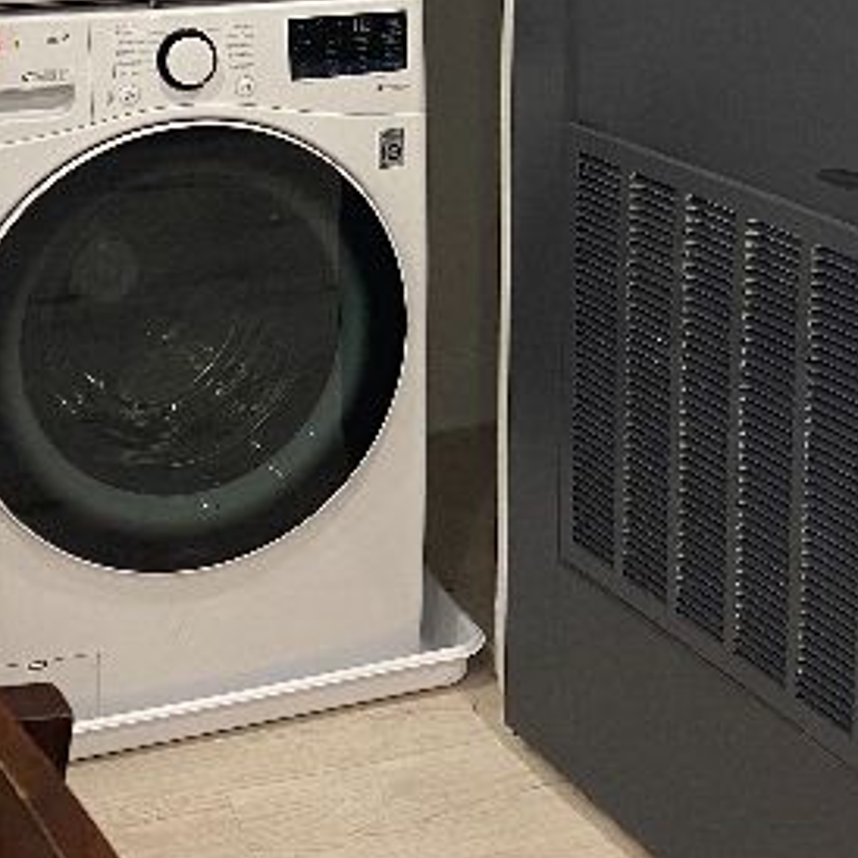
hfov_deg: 25.7
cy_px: -44
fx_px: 1879
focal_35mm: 67
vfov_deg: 24.3
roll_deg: -0.8
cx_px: 420
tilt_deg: -7.7
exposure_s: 1/60
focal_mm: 4.25
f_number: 1.8
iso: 100
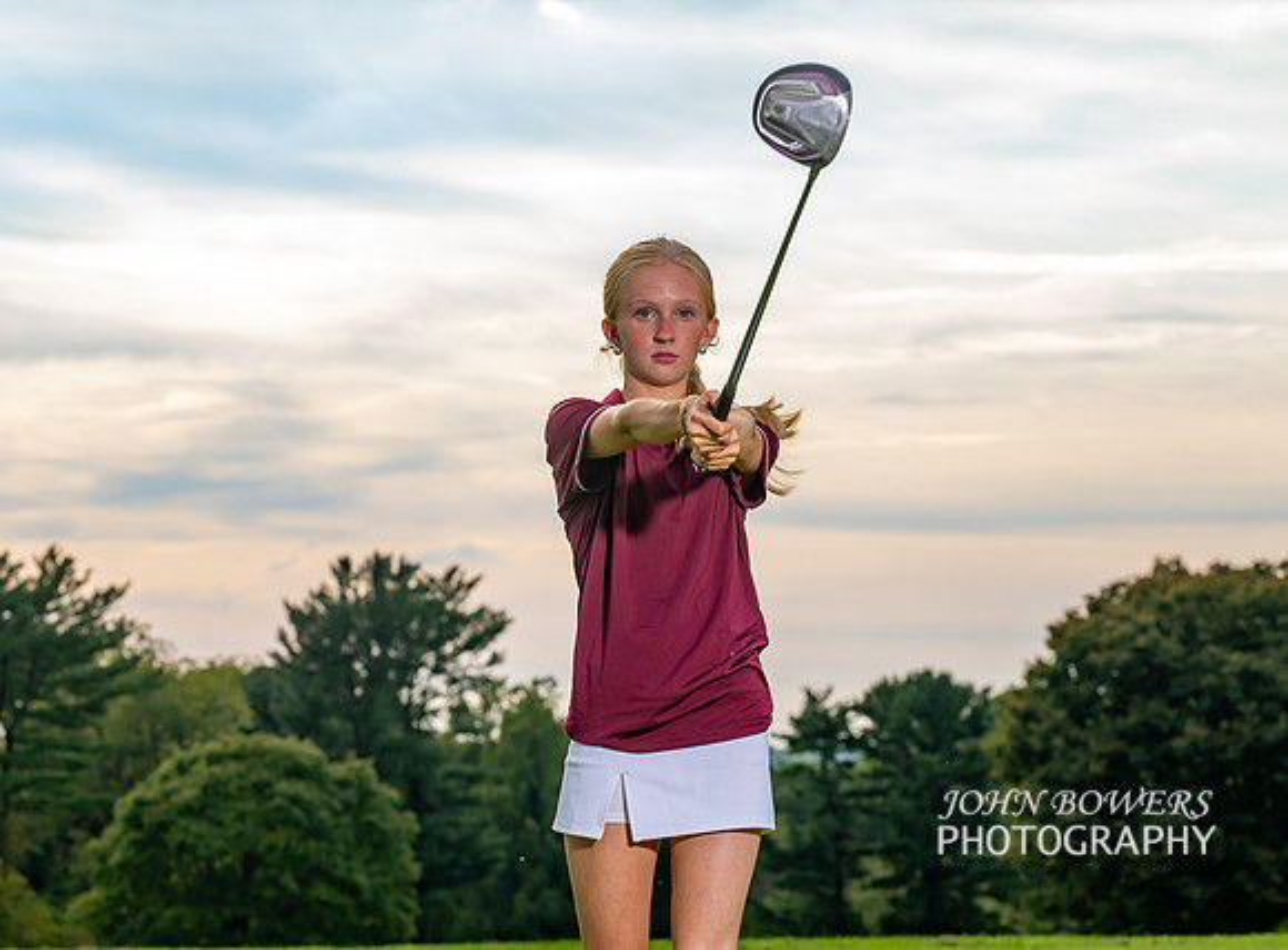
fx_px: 4914
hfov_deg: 14.9
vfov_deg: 11.0
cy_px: 689
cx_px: 530
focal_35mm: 133
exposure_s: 1/320
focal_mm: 70
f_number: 5.6
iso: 80
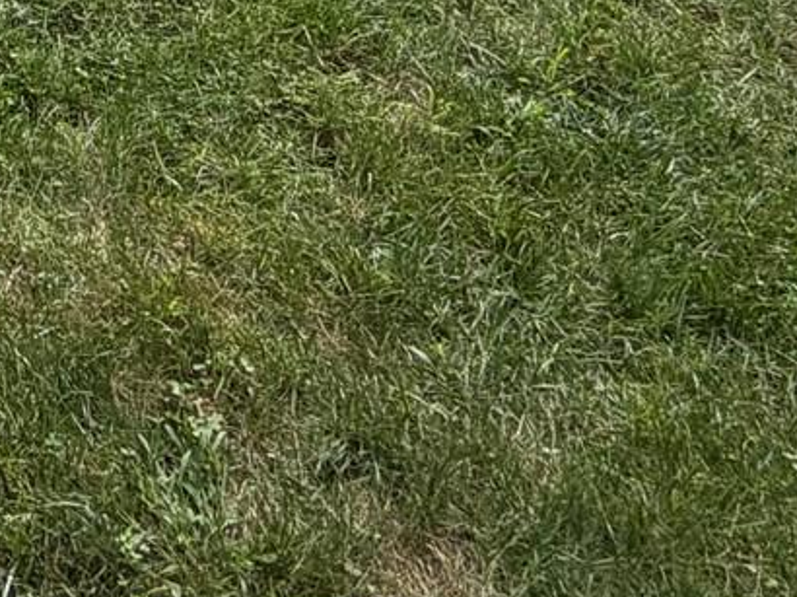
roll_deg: +1.6
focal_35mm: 70
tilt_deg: -11.1
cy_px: -688
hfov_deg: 24.6
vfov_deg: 15.4
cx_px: -210
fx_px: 1611
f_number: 2.2
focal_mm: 2.22
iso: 64
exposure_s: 1/121
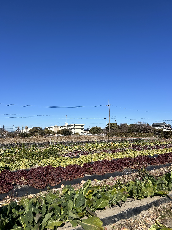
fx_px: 172
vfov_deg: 67.3
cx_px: 86
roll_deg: +1.7
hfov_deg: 53.1
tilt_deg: +7.2
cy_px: 115
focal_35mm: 26
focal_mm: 5.7
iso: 50
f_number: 1.5
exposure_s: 1/5587
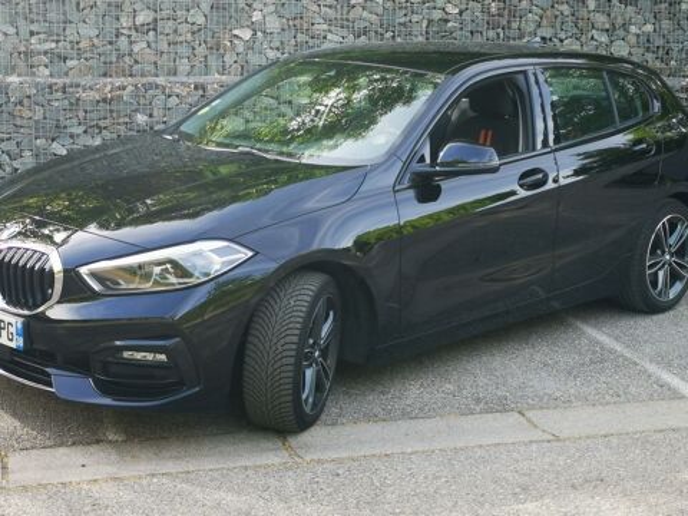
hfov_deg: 34.3
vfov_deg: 26.1
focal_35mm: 56
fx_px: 1113
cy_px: 258
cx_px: 344
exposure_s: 1/235
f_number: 1.8
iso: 50
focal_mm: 5.58
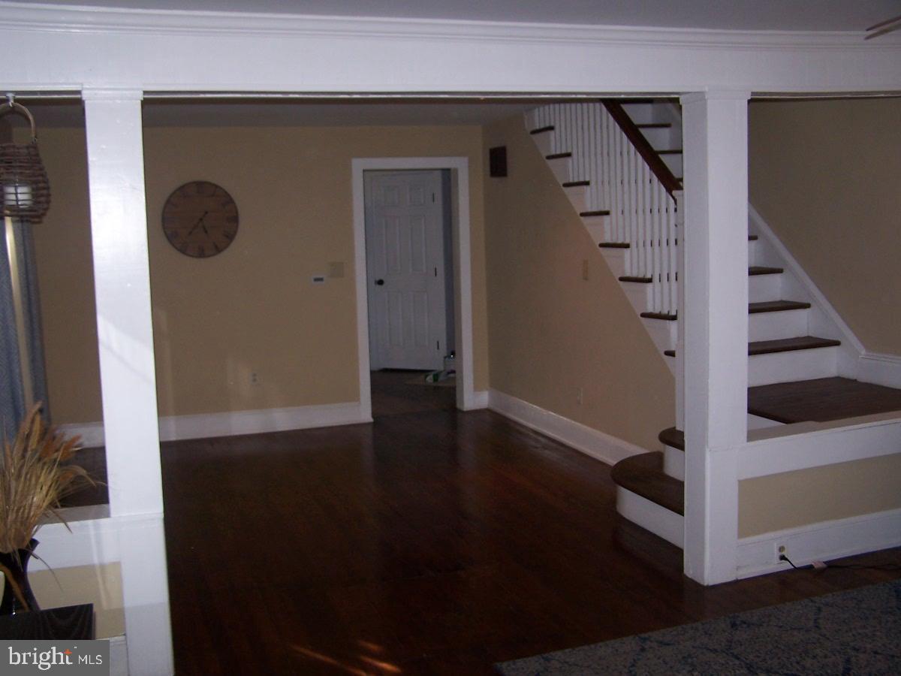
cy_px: 338
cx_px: 450
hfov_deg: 49.0
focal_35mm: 38
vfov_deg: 37.7
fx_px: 989
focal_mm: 6.3
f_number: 2.8
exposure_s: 1/60
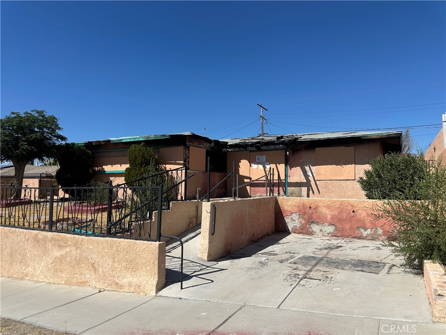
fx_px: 309
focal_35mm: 24
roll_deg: -0.5
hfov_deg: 71.6
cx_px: 223
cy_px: 168
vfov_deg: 56.8
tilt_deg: +5.1
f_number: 1.78
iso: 80
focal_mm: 6.86
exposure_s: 1/7576
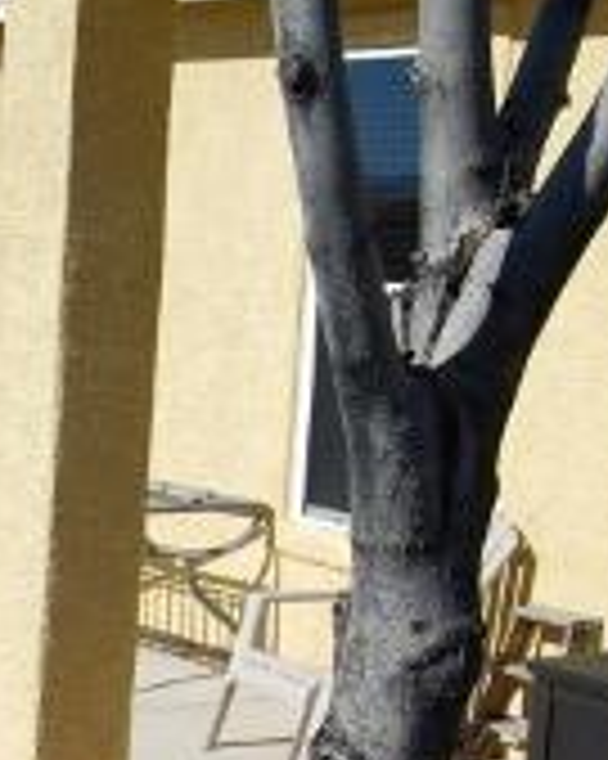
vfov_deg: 19.4
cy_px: 773
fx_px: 2161
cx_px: -261
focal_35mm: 96
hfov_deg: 15.0
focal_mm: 18
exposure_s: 1/320
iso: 100
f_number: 9
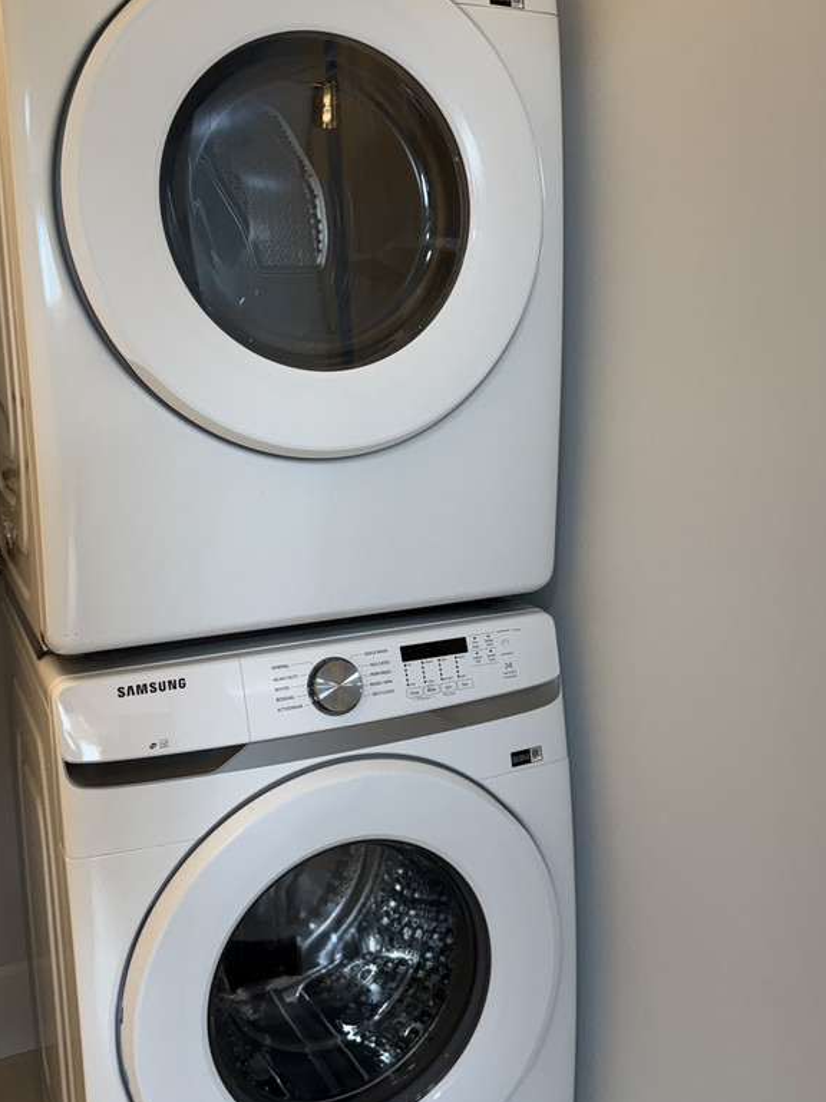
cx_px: 406
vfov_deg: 51.3
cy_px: 502
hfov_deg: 39.7
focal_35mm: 36
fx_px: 1145
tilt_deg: -9.1
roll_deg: +1.3
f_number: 1.78
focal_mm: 6.76
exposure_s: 1/120
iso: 200
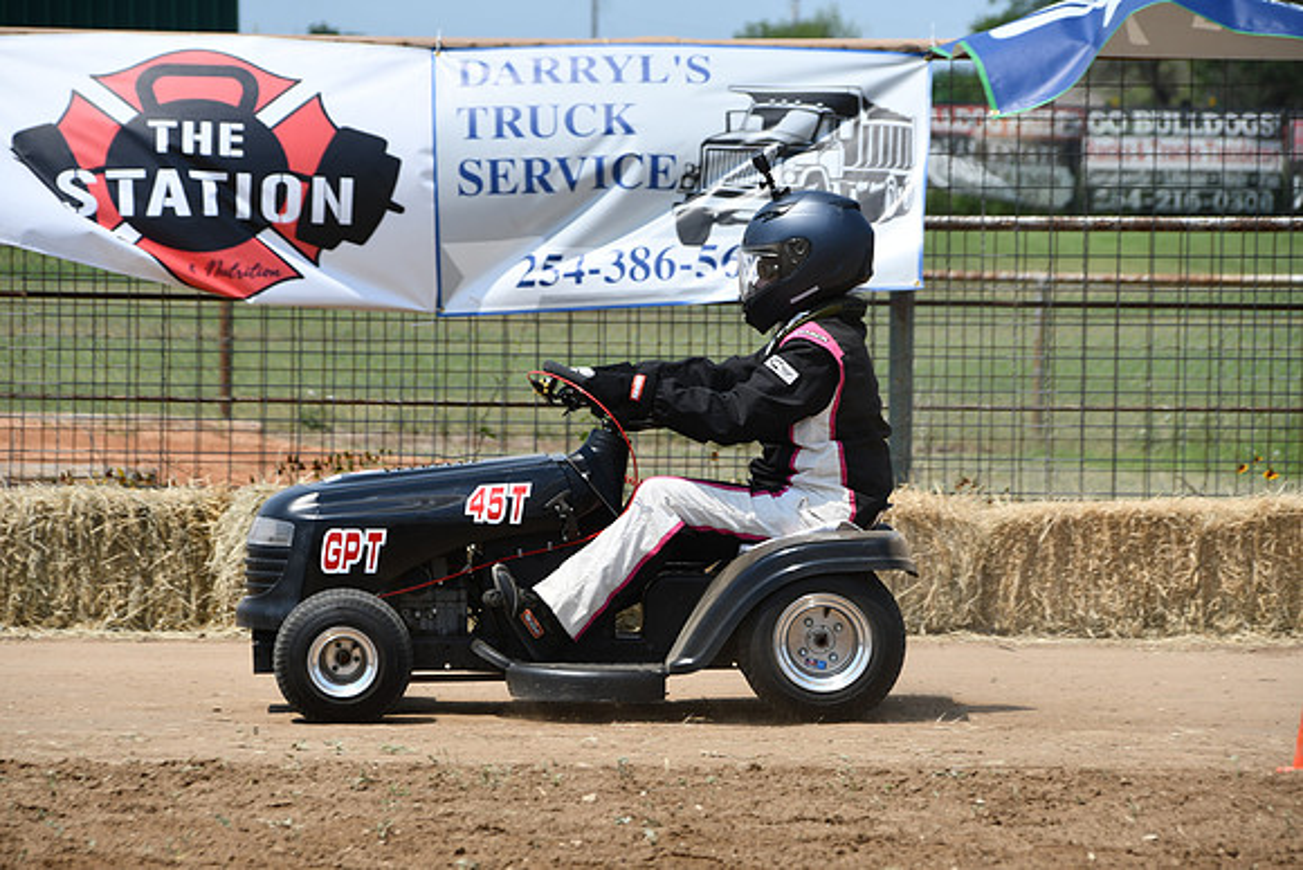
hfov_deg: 7.4
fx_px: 10028
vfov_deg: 5.0
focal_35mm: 277
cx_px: 652
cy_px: 435
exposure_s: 1/500
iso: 125
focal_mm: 185
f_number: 8
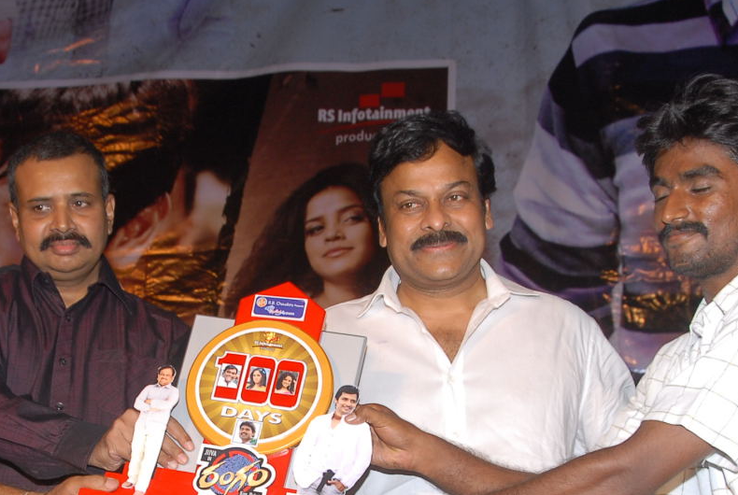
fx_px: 1623
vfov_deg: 17.2
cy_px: 423
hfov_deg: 25.5
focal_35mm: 79
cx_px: 266
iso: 320
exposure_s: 1/125
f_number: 6.3
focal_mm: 26
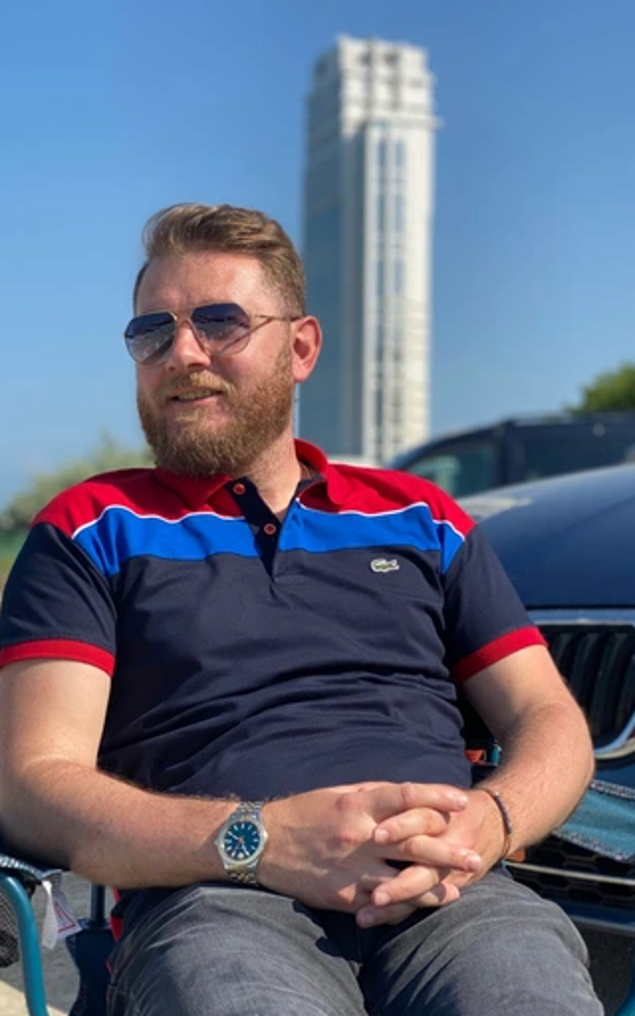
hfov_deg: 23.1
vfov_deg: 36.3
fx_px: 1551
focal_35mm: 56
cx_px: 286
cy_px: 514
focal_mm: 6
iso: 20
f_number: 2
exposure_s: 1/1410
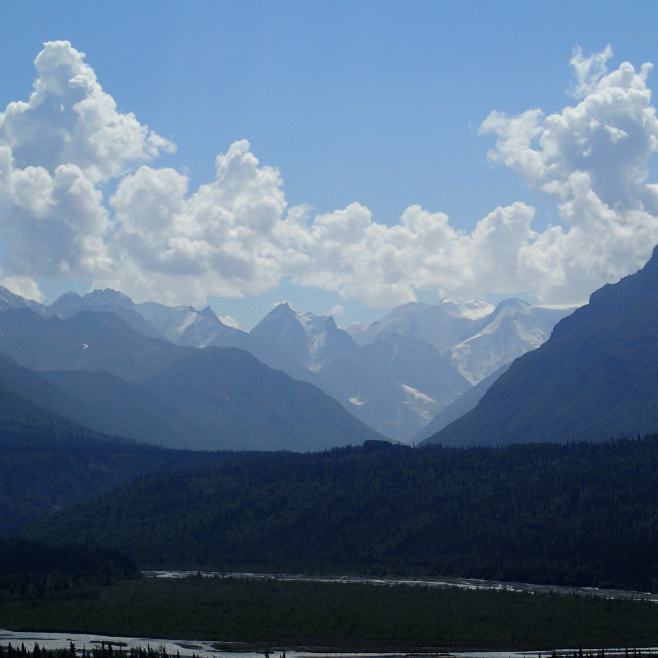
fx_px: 2172
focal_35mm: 101
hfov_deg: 17.2
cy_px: 329
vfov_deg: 17.2
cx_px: 319
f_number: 18
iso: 100
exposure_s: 1/200
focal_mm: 15.41
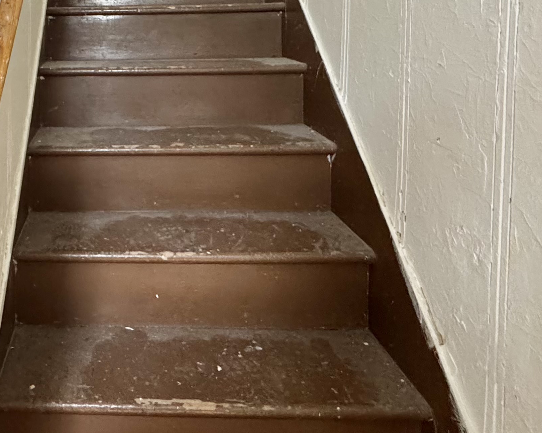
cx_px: 89
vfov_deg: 39.5
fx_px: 545
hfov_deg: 49.0
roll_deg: -1.2
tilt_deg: -2.9
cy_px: 27
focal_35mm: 34
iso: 400
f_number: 2.2
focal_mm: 2.22
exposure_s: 1/60
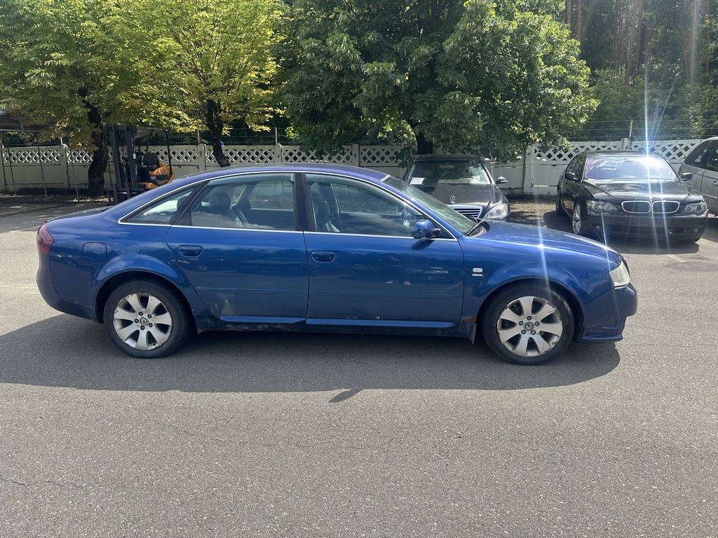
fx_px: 498
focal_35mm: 24
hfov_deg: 71.6
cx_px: 359
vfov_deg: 56.8
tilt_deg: -13.2
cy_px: 269
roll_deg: -0.9
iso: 80
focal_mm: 6.86
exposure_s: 1/1779
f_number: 1.78
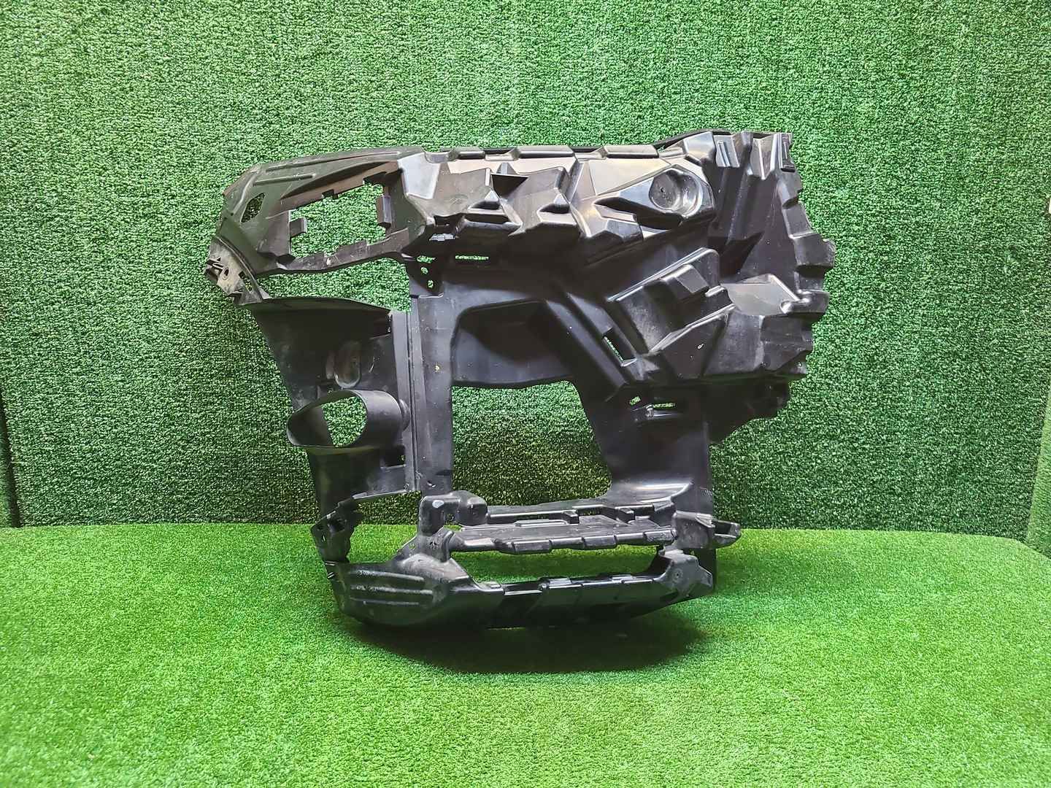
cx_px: 526
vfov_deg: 53.1
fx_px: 789
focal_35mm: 26
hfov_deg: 67.3
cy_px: 394
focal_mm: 5.4
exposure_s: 1/50
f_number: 1.8
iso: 409
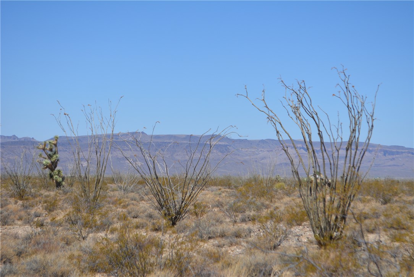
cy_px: 138
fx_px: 949
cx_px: 207
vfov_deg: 16.6
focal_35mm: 82
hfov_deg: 24.6
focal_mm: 55
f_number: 7.1
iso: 400
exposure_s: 1/2000
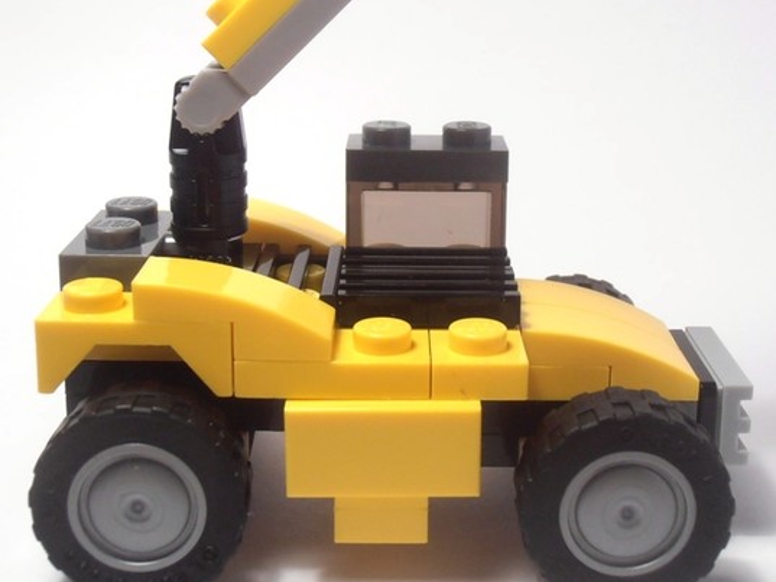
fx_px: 1390
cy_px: 186
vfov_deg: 23.5
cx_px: 419
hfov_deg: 31.2
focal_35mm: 62
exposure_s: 1/60
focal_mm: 6.61
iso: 80
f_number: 3.9
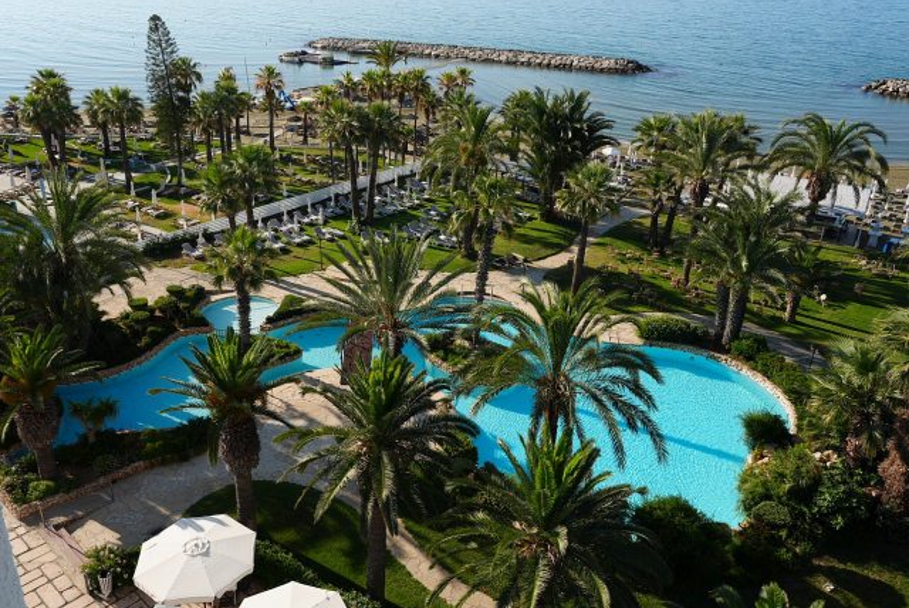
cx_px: 409
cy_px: 285
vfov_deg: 43.7
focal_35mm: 30
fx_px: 758
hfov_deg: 61.7
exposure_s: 1/60
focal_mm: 24
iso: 100
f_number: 9
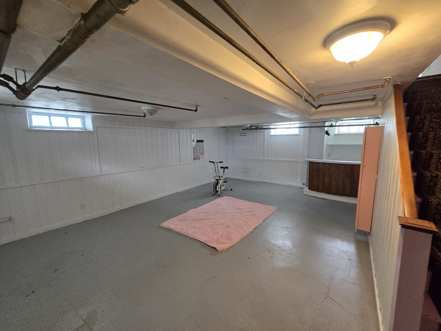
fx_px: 166
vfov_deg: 89.9
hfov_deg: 106.2
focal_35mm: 13
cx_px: 220
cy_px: 166
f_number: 2.2
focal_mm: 2.2
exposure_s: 1/60
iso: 640
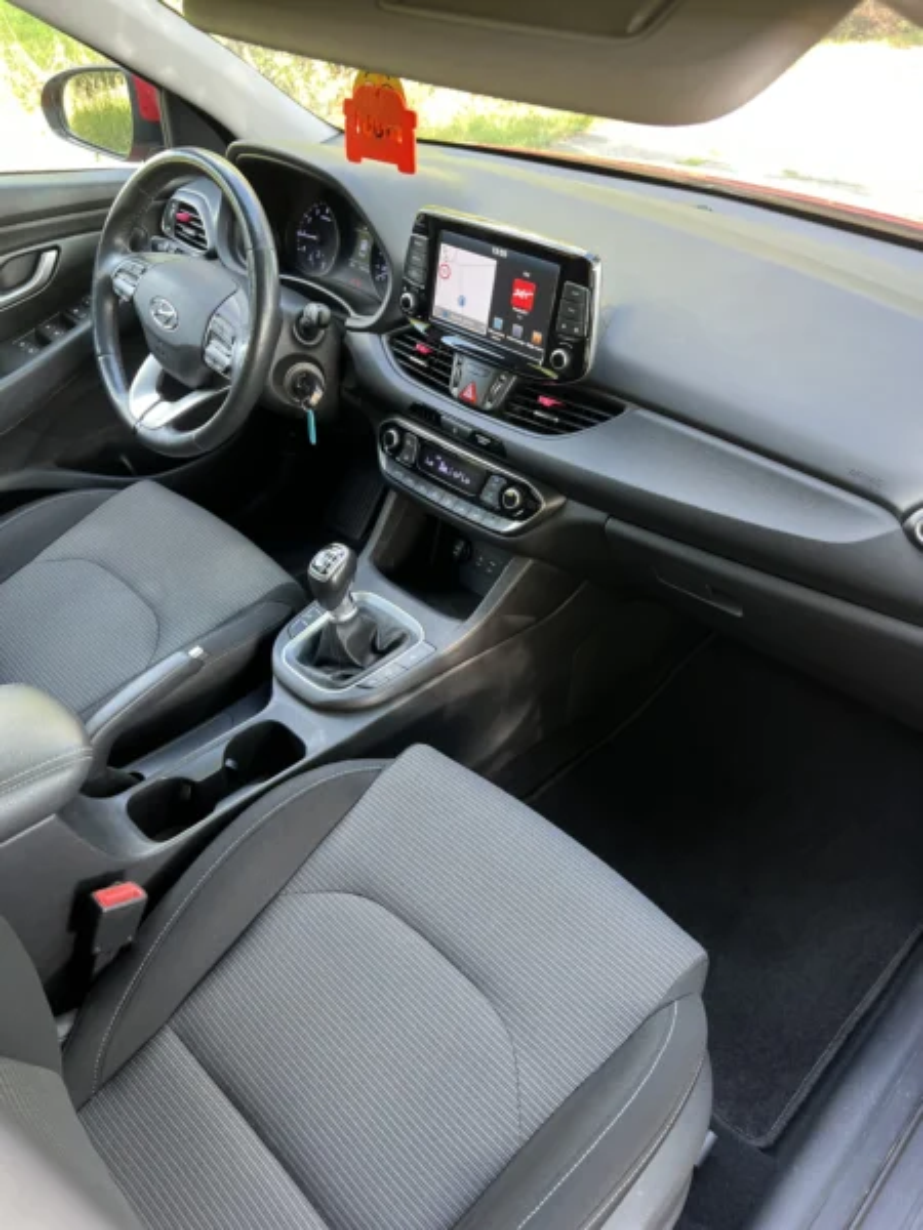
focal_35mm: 26
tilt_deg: -37.0
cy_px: 615
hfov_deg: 53.1
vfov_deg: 67.3
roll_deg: -2.4
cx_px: 462
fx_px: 924
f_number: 1.5
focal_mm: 5.7
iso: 125
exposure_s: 1/98
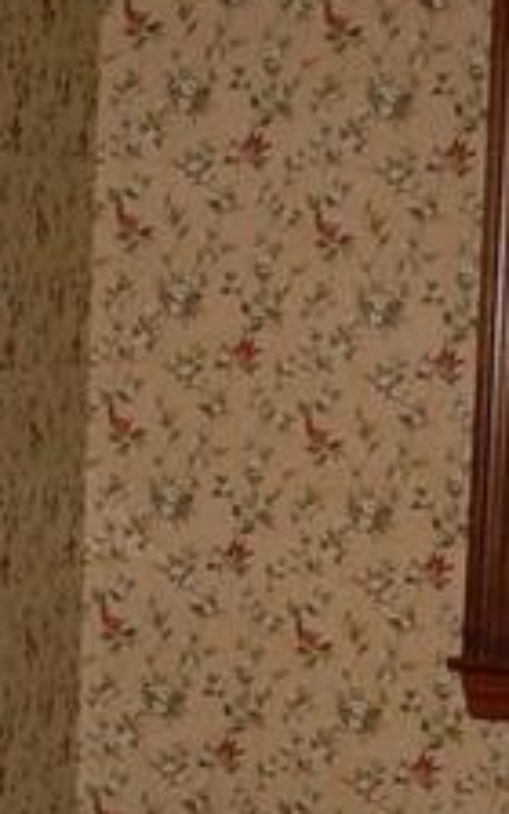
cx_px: 313
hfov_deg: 9.5
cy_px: 941
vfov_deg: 14.7
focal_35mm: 138
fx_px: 3063
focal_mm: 6.3
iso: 50
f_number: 2.8
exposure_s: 1/60
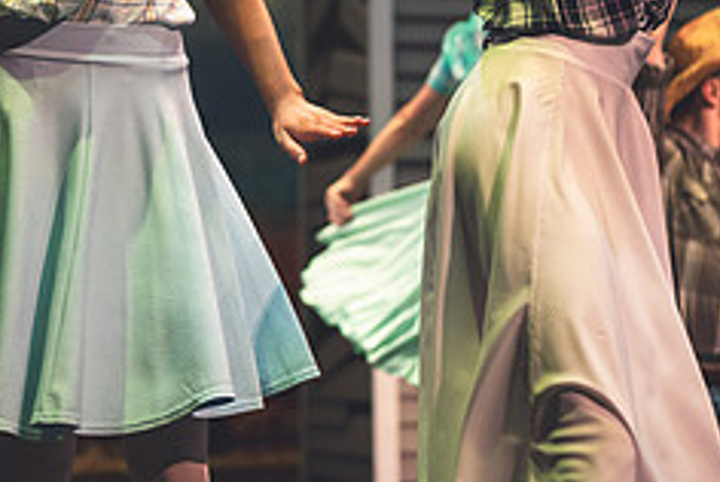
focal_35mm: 172
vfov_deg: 8.0
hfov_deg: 11.9
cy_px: 102
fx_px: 3444
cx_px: 278
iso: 1400
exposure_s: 1/250
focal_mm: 70
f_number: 2.8
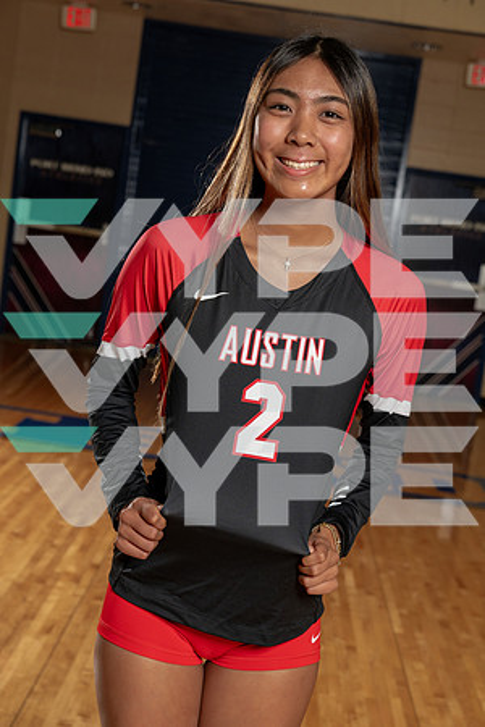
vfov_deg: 35.1
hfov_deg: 23.8
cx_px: 242
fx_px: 1152
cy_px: 364
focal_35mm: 57
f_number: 5.6
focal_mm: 57
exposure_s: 1/250
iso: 500
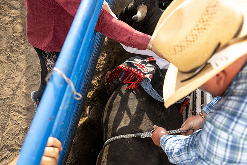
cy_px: 90
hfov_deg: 63.2
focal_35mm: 29
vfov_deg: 44.8
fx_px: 200
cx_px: 140
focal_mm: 24
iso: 1000
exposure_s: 1/10000
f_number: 2.8
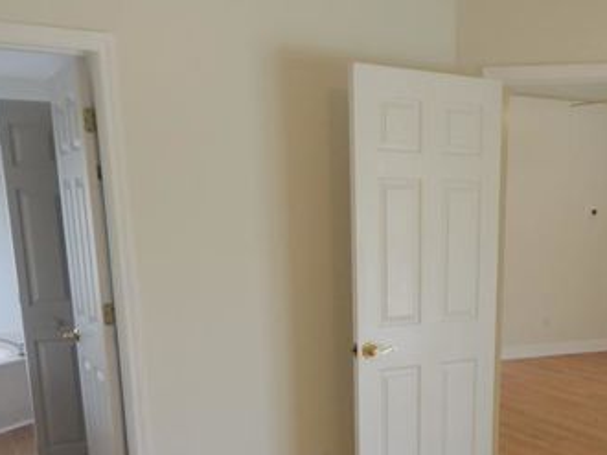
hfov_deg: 39.6
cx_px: 437
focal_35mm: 47
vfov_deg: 28.9
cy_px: 455
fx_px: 824
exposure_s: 1/100
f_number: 3
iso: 125
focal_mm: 4
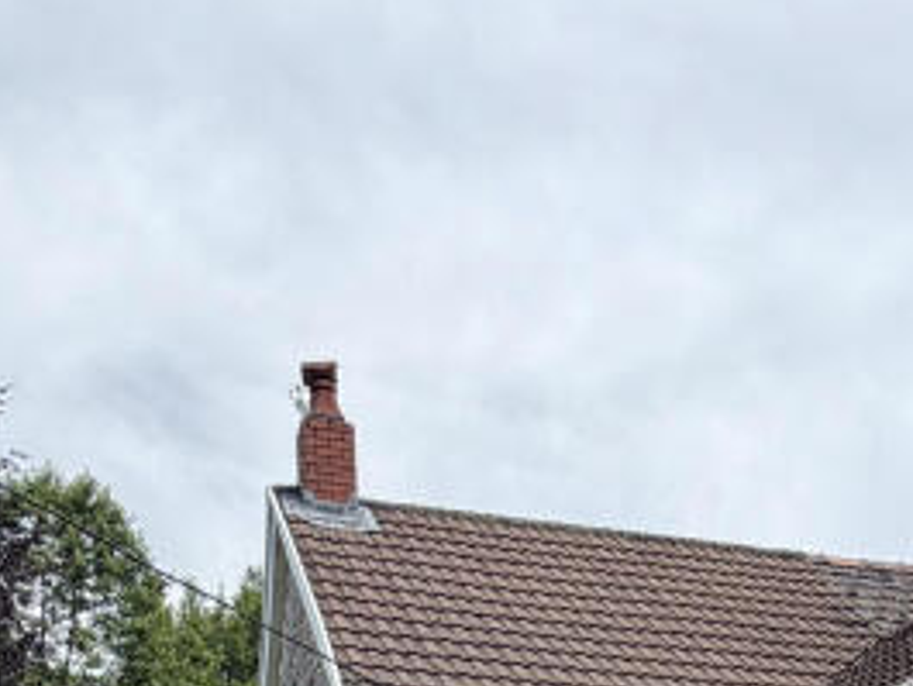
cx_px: 703
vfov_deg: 21.6
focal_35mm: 54
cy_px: 1089
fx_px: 1425
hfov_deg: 34.6
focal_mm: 2.22
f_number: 2.2
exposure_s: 1/789
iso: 20
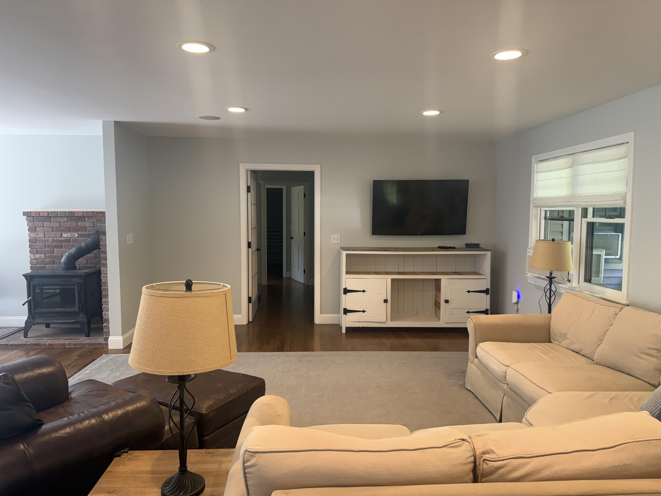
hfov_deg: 71.6
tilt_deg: -3.6
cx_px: 330
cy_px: 248
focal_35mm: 24
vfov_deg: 56.8
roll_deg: -0.5
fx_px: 458
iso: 200
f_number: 1.78
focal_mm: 6.76
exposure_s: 1/120
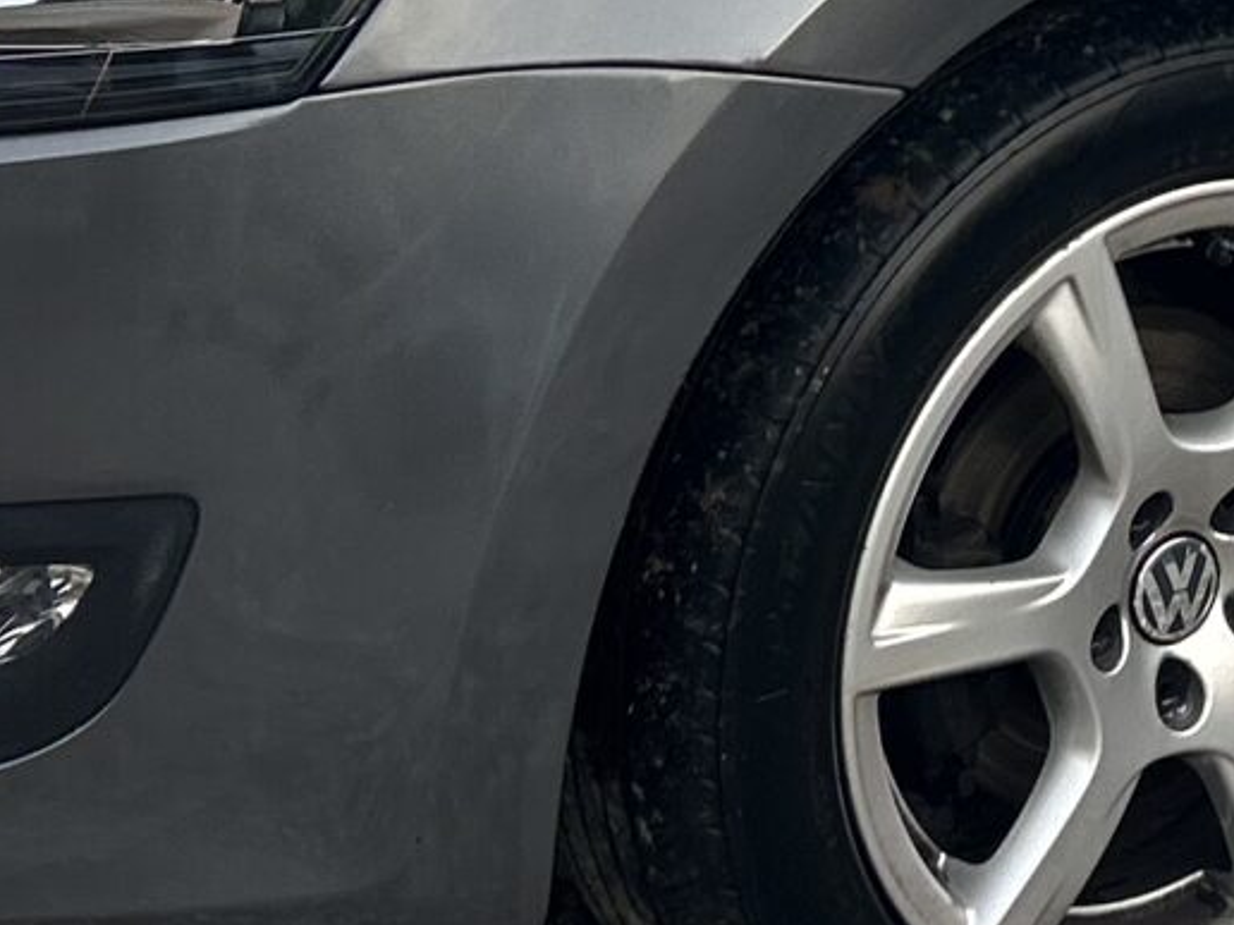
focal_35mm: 129
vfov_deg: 10.9
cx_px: 1354
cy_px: -578
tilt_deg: -8.9
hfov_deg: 14.9
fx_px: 4599
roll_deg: -1.8
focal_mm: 5.7
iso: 50
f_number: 1.5
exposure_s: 1/313
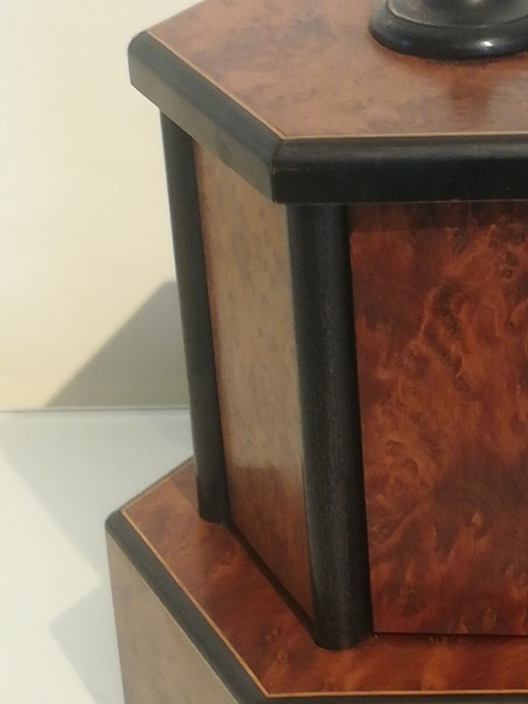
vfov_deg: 17.9
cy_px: 444
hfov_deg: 13.4
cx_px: 458
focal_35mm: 110
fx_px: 2238
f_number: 2.2
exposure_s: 1/25
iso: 500
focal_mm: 3.83
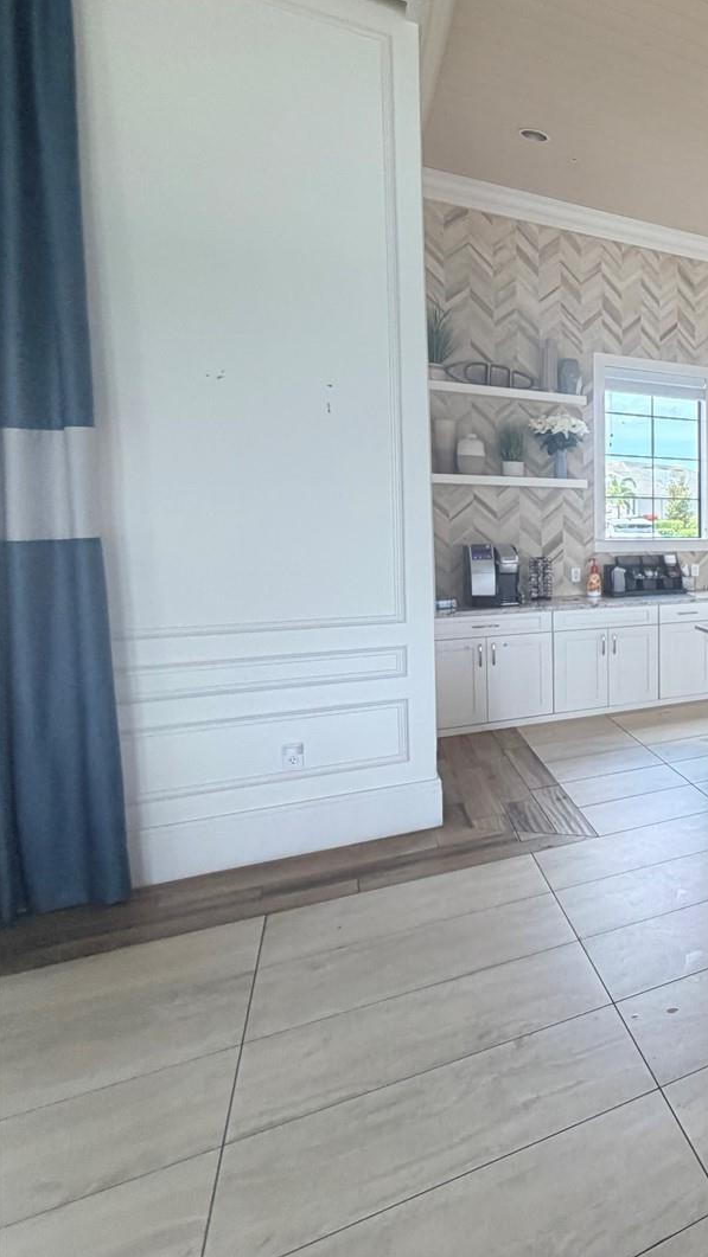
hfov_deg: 33.7
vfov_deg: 78.4
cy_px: 557
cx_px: 946
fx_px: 767
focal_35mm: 23
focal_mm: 2.22
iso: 200
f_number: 2.2
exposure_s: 1/120
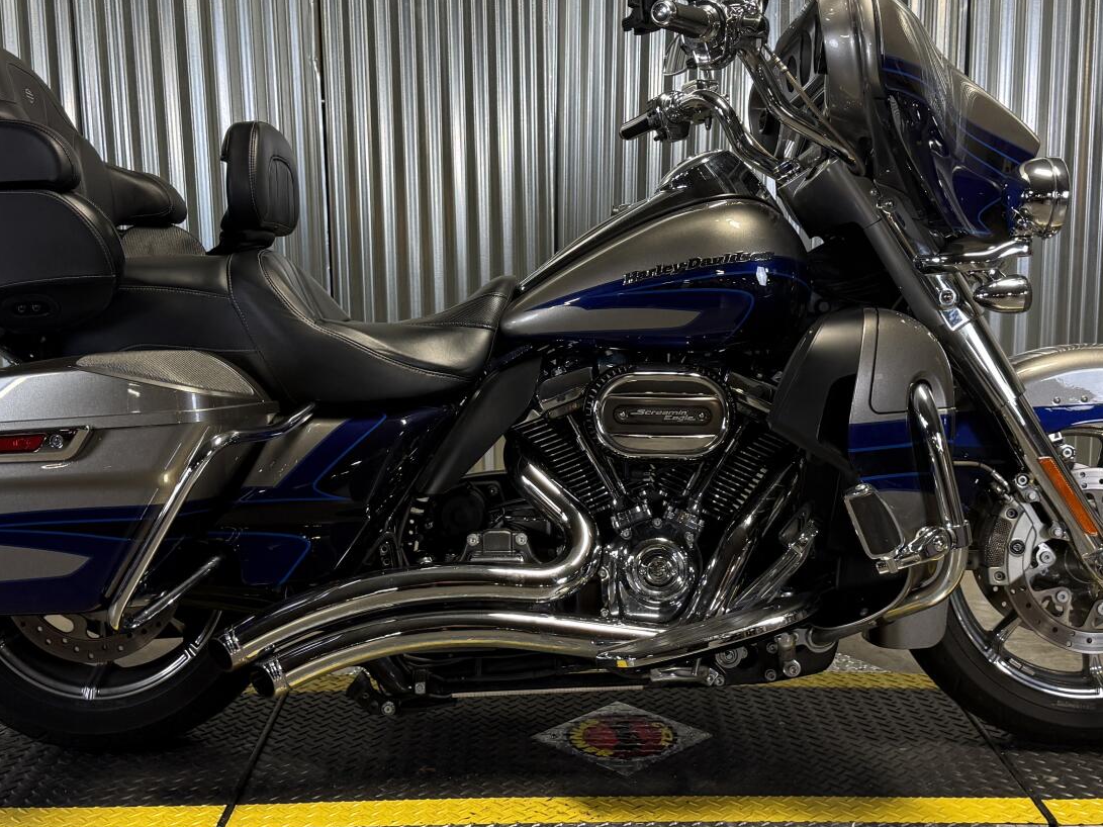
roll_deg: +0.1
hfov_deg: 42.9
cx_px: 540
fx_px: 1402
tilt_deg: -8.4
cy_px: 381
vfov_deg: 32.9
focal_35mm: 44
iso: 160
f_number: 1.78
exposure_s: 1/60
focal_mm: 6.76
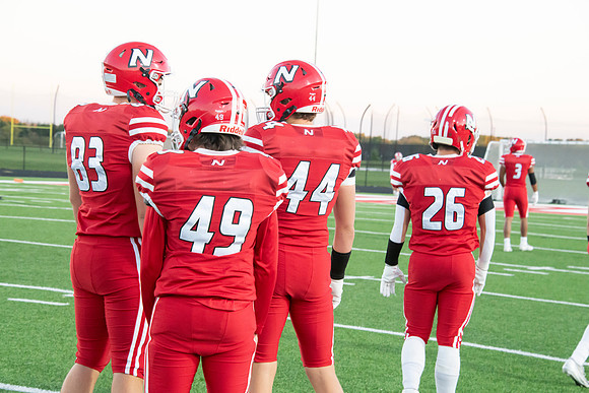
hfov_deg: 19.5
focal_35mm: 105
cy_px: 196
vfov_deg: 13.0
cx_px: 294
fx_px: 1718
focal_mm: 105
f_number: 9
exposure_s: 1/400
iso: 8000
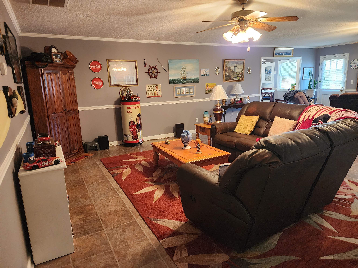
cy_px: 134
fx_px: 238
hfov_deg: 73.9
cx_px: 179
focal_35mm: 23
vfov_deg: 58.9
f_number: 1.8
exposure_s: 1/60
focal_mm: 6.4
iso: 640
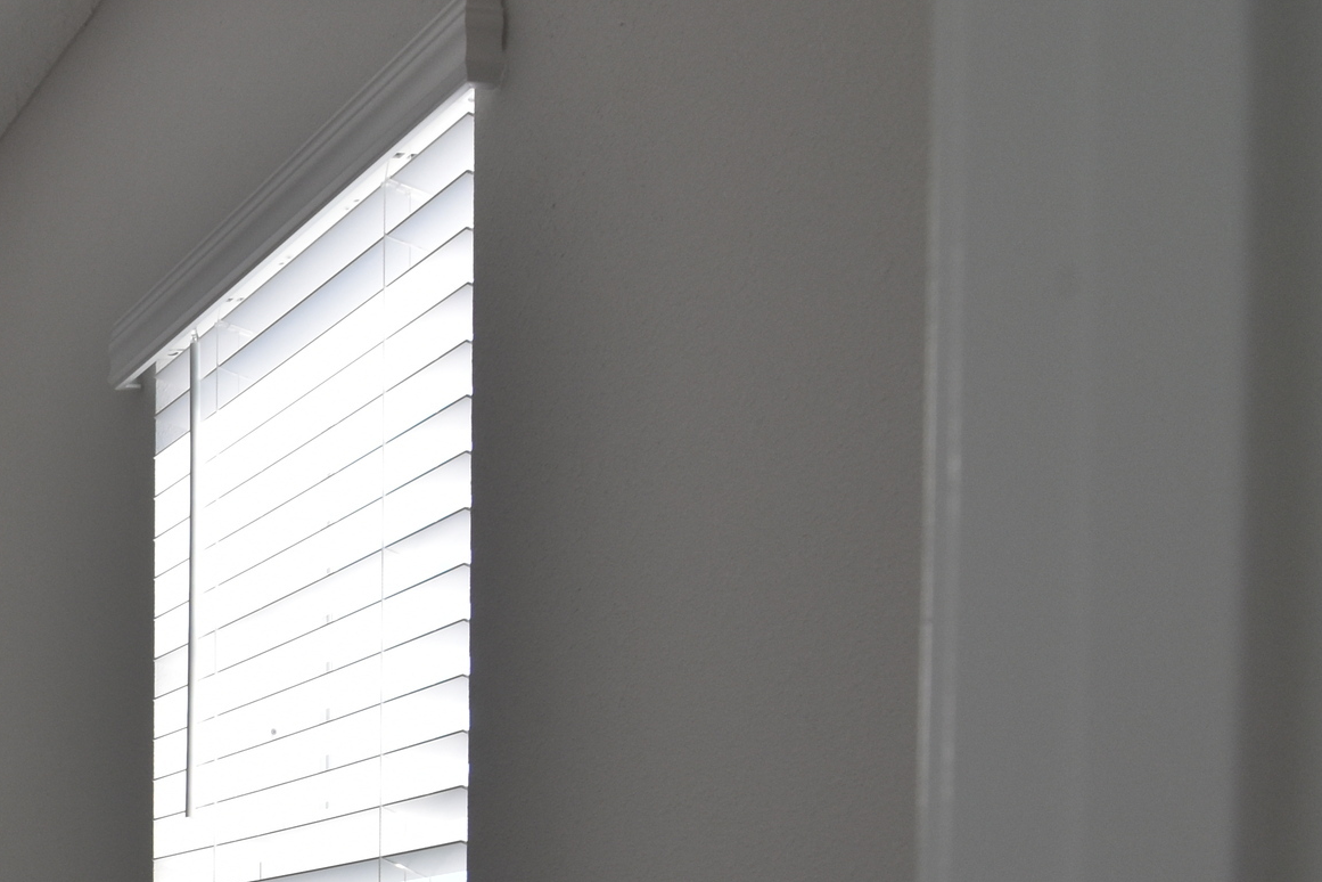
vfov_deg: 25.4
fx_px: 1677
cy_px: 1141
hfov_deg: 32.9
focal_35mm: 46
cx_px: -362
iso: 400
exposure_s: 1/250
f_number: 5
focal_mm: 11.5
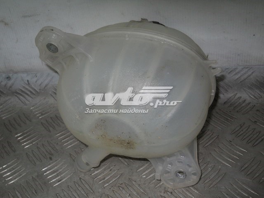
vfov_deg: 35.1
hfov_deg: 45.8
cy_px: 99
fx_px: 313
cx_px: 132
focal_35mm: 41
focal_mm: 6.72
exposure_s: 1/30
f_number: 5.5
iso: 80
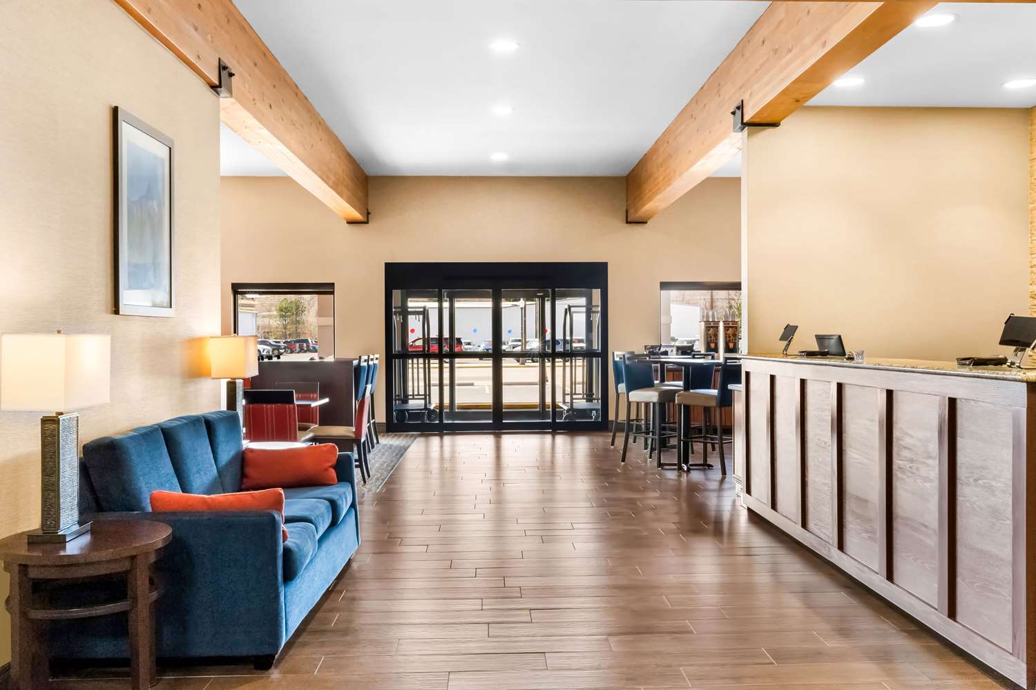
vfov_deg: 41.1
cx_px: 518
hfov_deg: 58.7
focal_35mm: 32
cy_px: 345
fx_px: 921
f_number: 11
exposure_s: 1/30
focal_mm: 32
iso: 8000
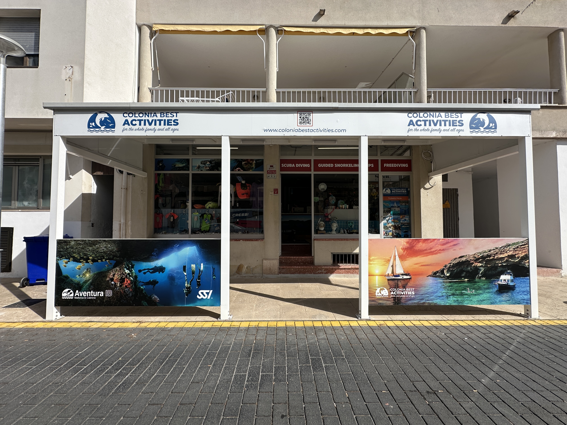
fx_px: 229
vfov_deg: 85.7
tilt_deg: +2.6
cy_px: 212
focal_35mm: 14
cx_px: 284
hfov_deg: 102.1
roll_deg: +0.1
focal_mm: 2.22
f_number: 2.2
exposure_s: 1/1770
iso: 40
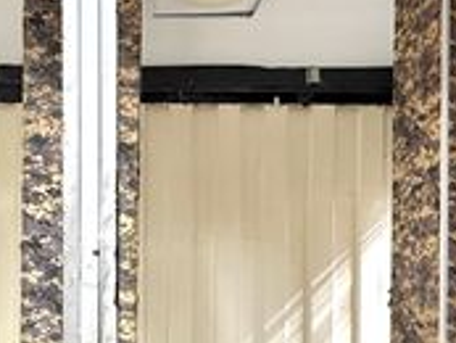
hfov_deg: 34.7
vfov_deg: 25.9
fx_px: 712
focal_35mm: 54
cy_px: 332
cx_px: 107
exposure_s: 1/40
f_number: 2.2
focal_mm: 2.22
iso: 1000
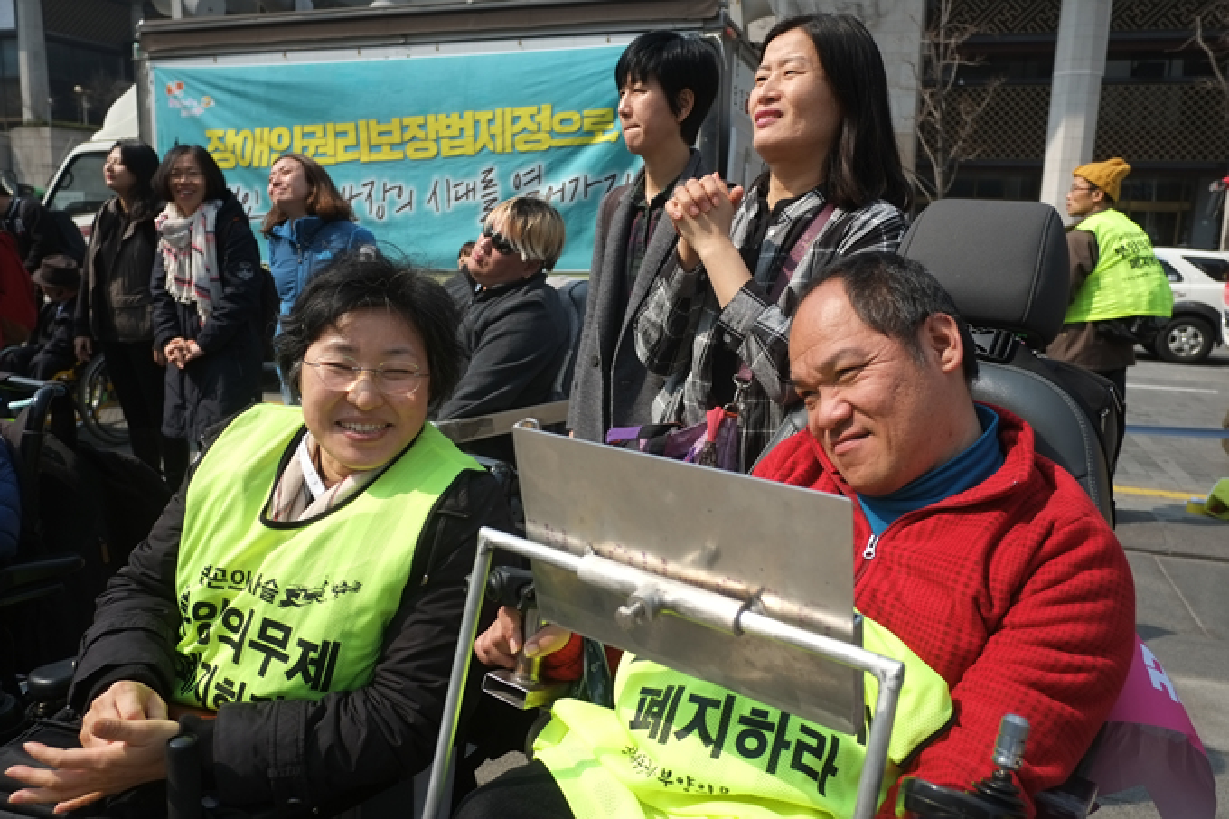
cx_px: 614
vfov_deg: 47.9
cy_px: 410
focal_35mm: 27
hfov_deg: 67.4
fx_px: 921
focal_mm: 18
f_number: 4
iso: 250
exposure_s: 1/1400
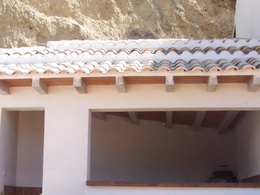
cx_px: 114
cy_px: 138
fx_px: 436
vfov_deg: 25.0
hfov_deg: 33.2
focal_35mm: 58
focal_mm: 8
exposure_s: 1/350
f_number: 4.8
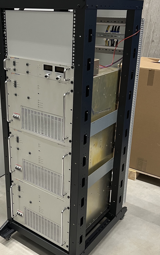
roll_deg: -0.6
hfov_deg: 29.8
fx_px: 300
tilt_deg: -20.6
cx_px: 64
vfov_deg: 46.2
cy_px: 120
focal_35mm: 43
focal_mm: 5.7
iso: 200
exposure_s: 1/60
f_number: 1.5
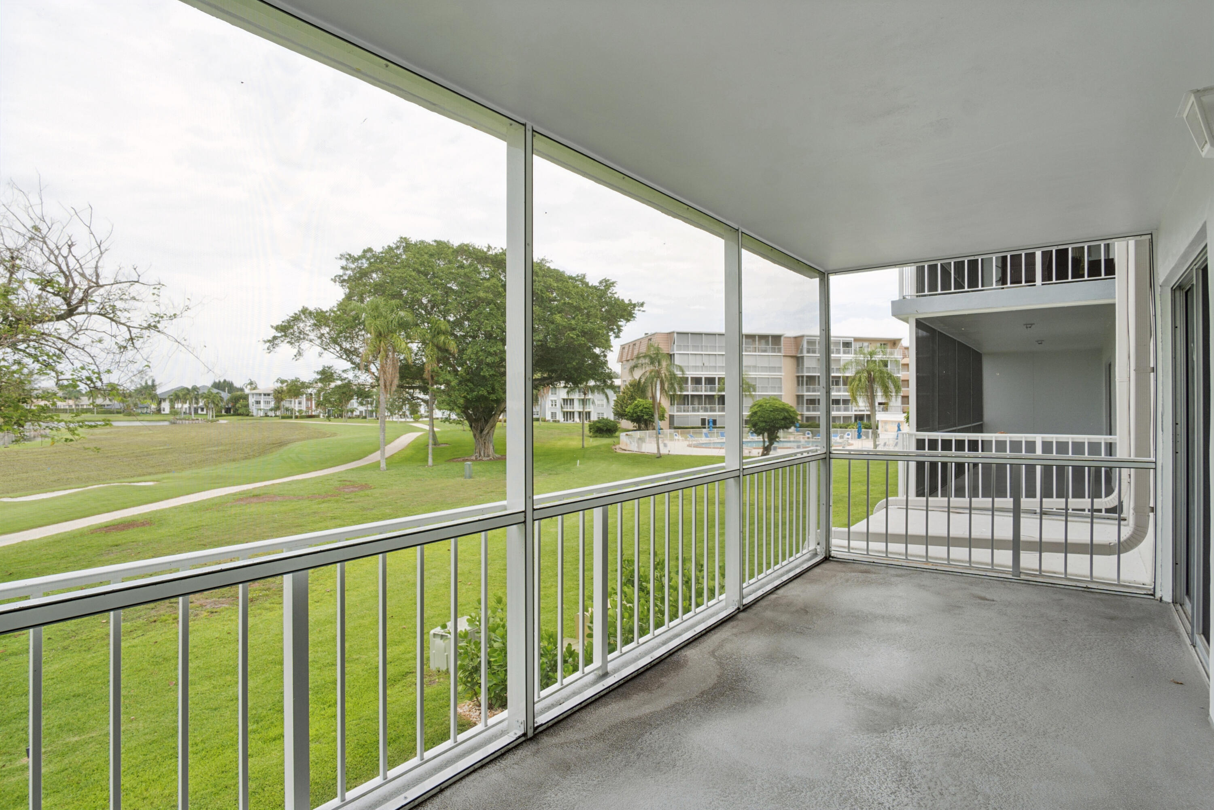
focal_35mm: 18
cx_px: 607
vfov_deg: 67.4
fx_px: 607
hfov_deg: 90.0
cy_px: 405
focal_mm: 12
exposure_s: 1/40
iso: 200
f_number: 9
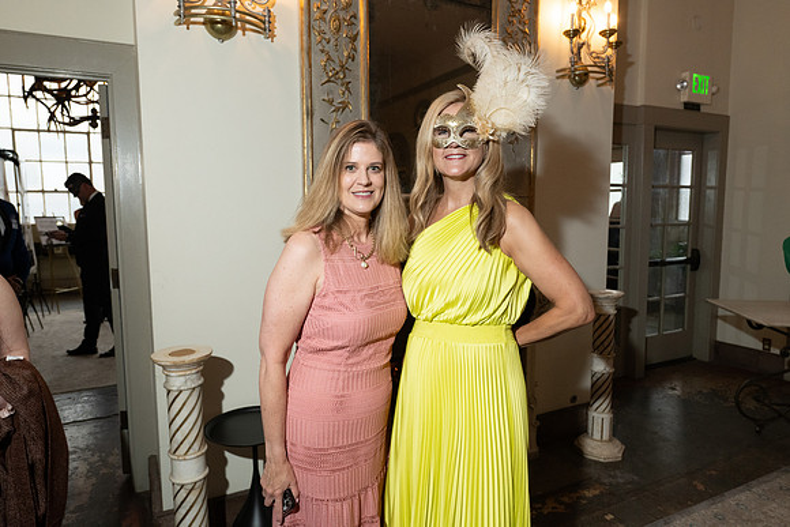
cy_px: 264
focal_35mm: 24
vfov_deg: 53.2
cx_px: 395
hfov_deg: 73.7
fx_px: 527
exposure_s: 1/200
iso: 2500
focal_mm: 24
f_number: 5.6
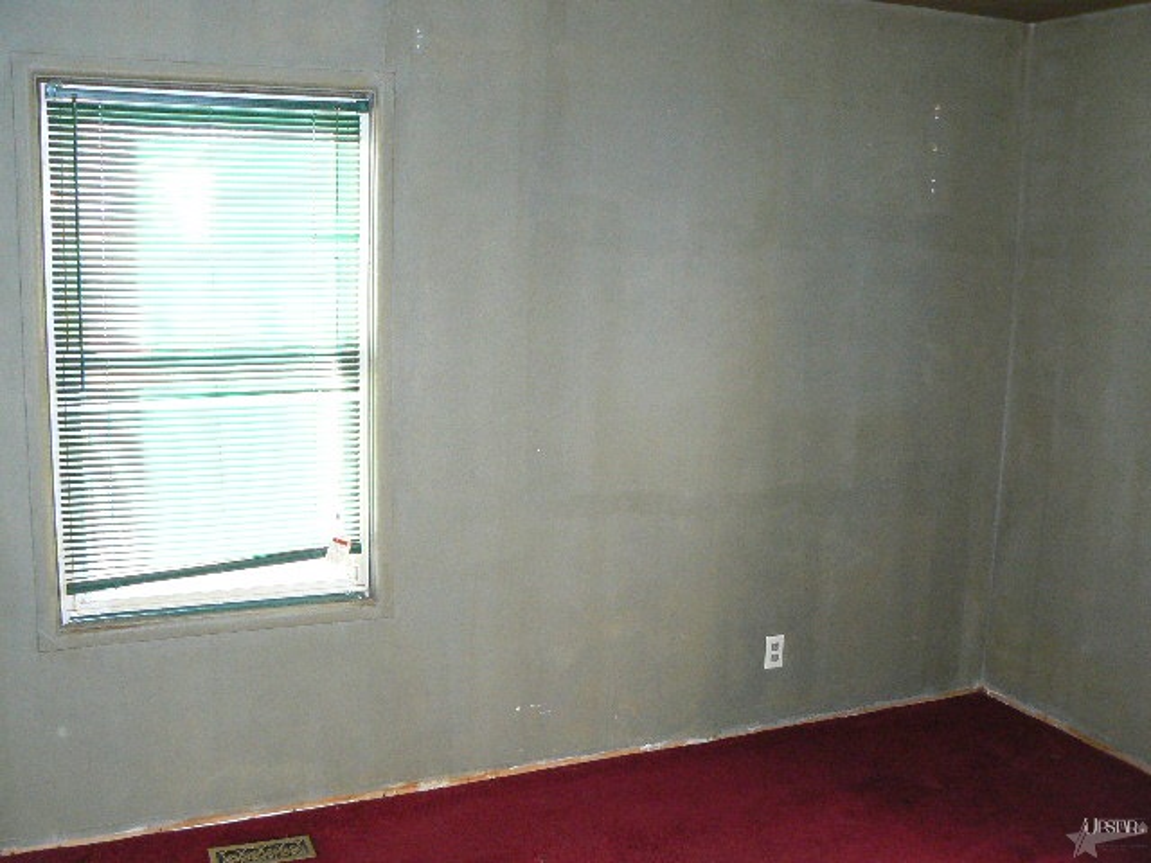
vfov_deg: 39.7
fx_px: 1197
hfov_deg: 51.4
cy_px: 432
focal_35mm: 36
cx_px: 576
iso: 200
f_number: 2.8
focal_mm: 6
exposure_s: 1/30
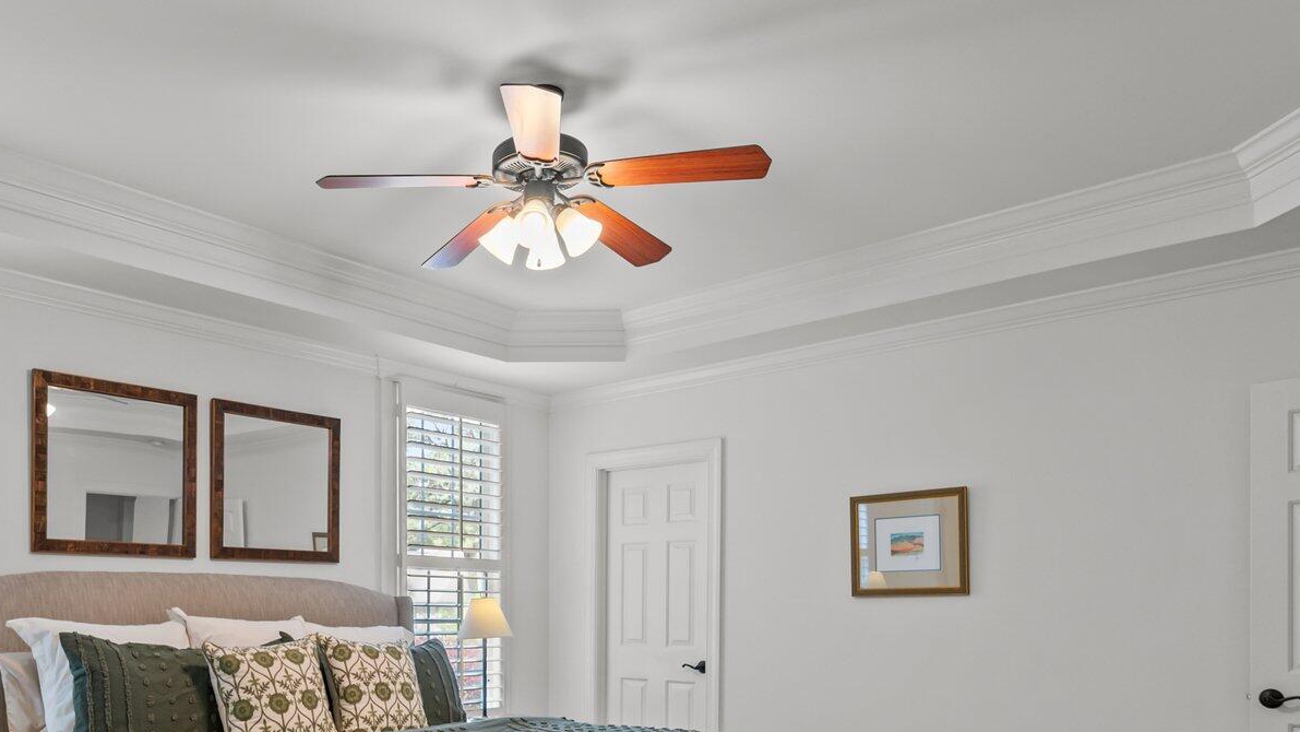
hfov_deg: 68.1
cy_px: 578
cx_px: 441
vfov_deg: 41.2
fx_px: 931
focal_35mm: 27
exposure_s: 1/5
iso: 400
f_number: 6.3
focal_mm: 15
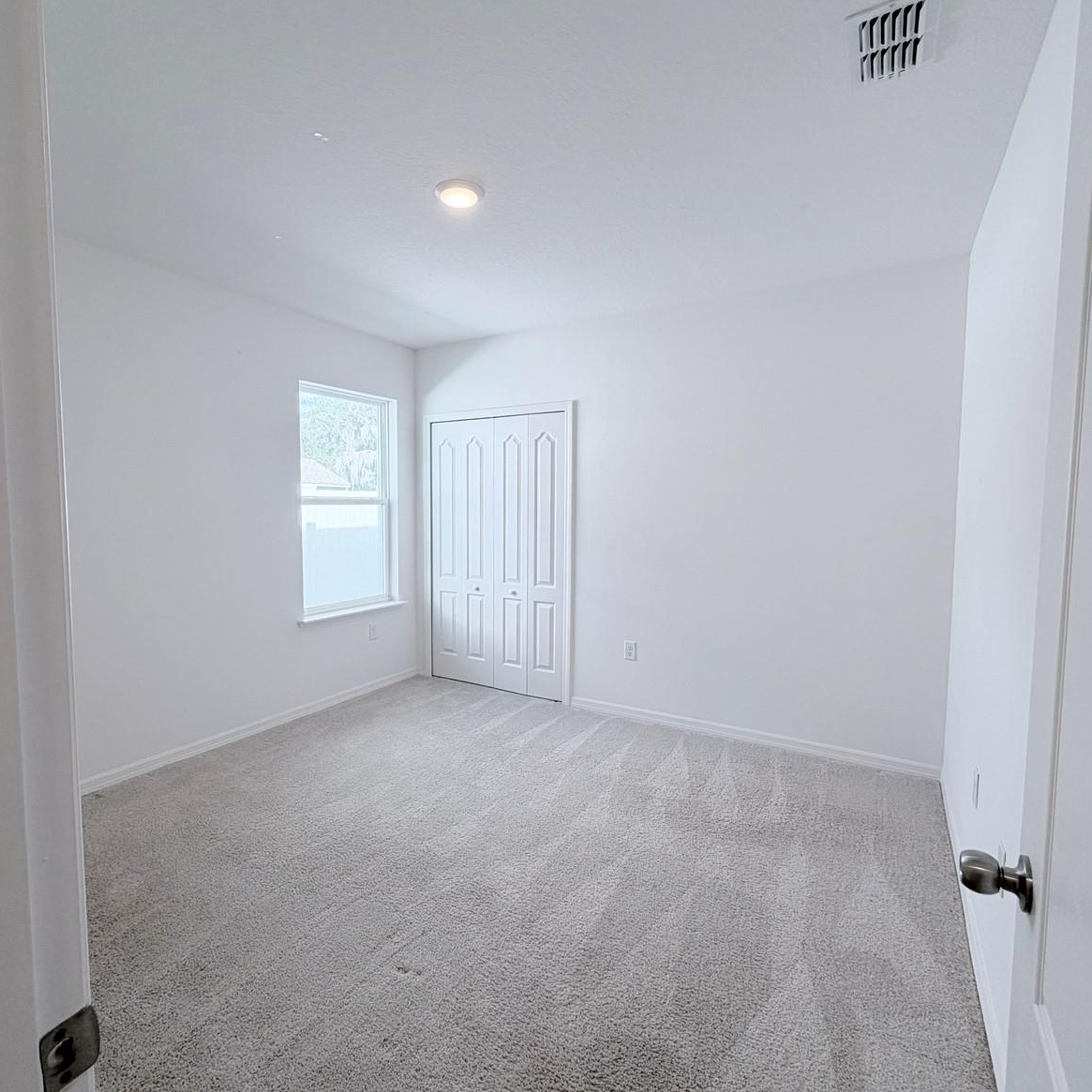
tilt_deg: -3.6
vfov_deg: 84.0
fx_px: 607
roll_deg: +0.0
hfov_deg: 83.9
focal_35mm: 17
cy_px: 546
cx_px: 512
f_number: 2.2
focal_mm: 2.22
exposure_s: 1/120
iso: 64
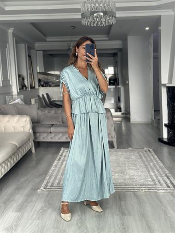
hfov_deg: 30.3
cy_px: 116
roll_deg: +1.0
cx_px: 88
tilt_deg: -17.8
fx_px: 323
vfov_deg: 39.6
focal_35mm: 48
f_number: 1.78
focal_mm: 6.86
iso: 160
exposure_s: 1/60
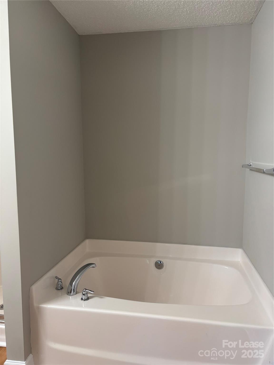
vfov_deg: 67.3
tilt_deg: -6.8
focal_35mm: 26
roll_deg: -1.9
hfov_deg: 53.1
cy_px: 182
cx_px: 137
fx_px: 274
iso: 160
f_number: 1.6
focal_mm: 5.96
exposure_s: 1/60
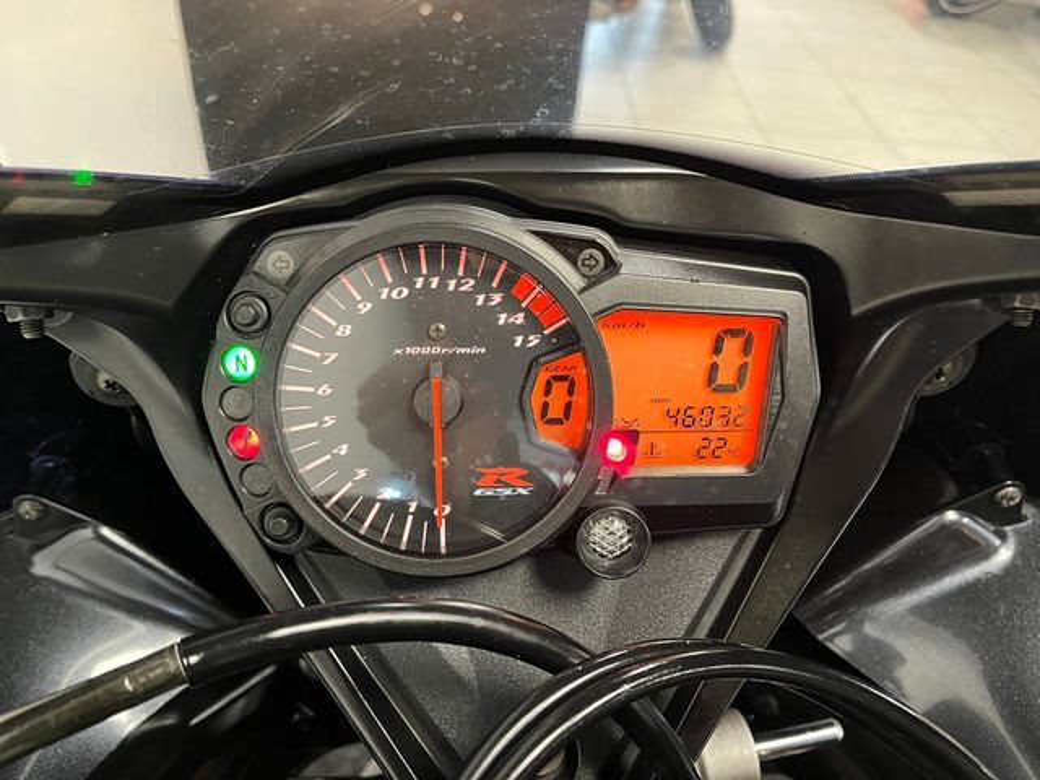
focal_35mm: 26
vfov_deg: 53.1
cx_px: 520
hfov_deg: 67.3
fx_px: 781
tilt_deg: -40.9
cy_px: 390
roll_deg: -7.0
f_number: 1.6
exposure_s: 1/47
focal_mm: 5.1
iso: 500
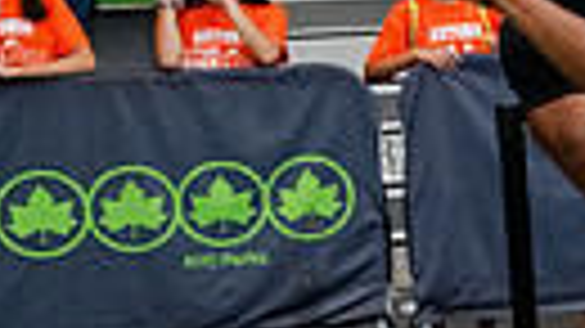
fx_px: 2946
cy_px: 226
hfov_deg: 9.4
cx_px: 1629
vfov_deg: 6.4
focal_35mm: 190
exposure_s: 1/1000
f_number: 3.5
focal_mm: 31
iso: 6400
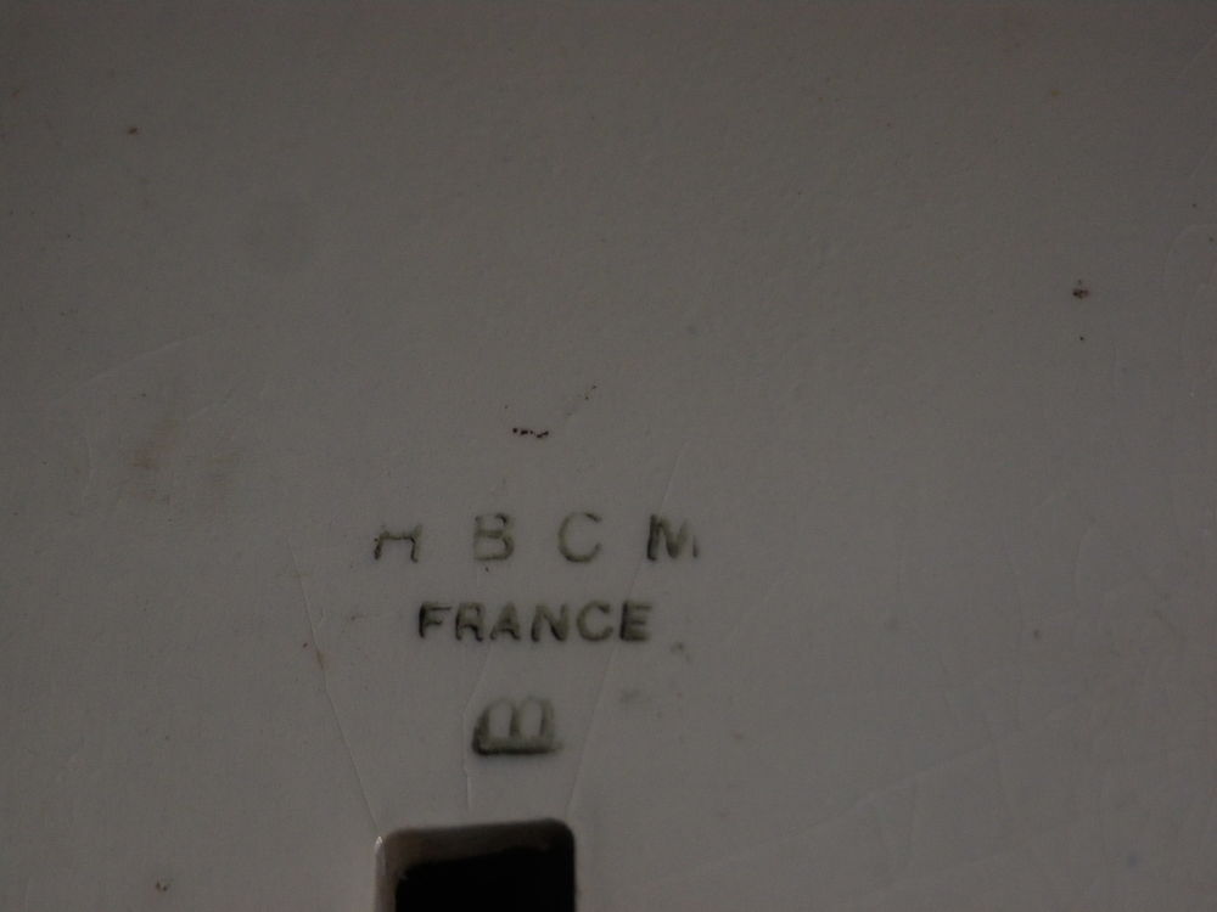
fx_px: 2777
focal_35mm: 79
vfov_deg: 18.7
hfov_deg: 24.7
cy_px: 456
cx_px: 608
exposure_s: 1/80
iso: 200
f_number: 9.6
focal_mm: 14.1
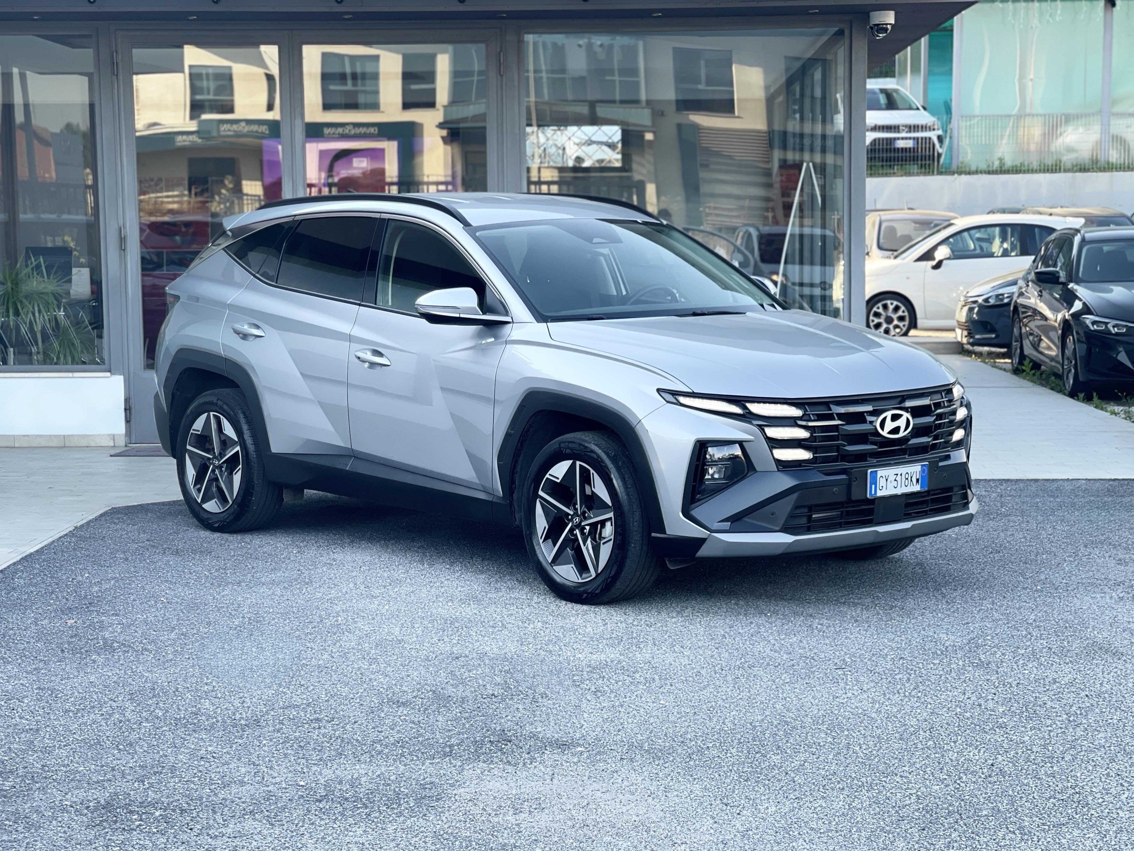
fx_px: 2097
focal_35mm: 64
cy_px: 426
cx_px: 567
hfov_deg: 30.3
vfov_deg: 22.9
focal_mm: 7.5
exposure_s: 1/121
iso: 32
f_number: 2.2
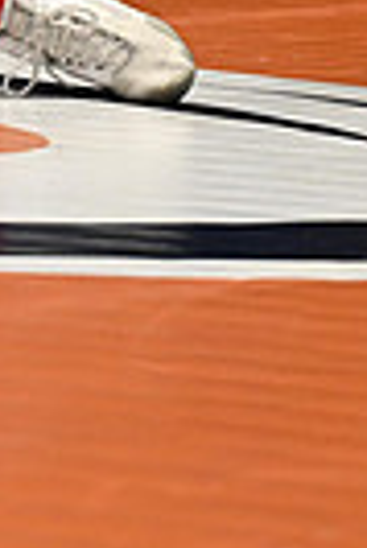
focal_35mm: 463
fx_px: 7061
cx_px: -722
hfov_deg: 2.9
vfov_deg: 4.4
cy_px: -171
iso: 1800
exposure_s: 1/767
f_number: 2.8
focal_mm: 71
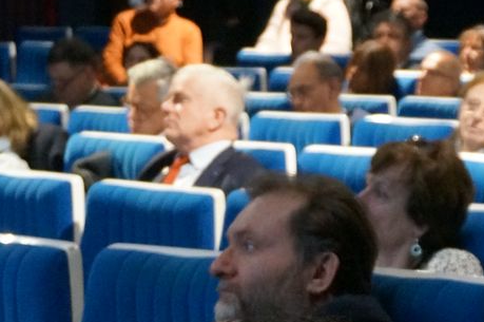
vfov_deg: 7.9
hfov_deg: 12.0
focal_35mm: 170
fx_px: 2283
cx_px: 418
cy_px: 519
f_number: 5
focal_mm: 32
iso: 3200
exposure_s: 1/15
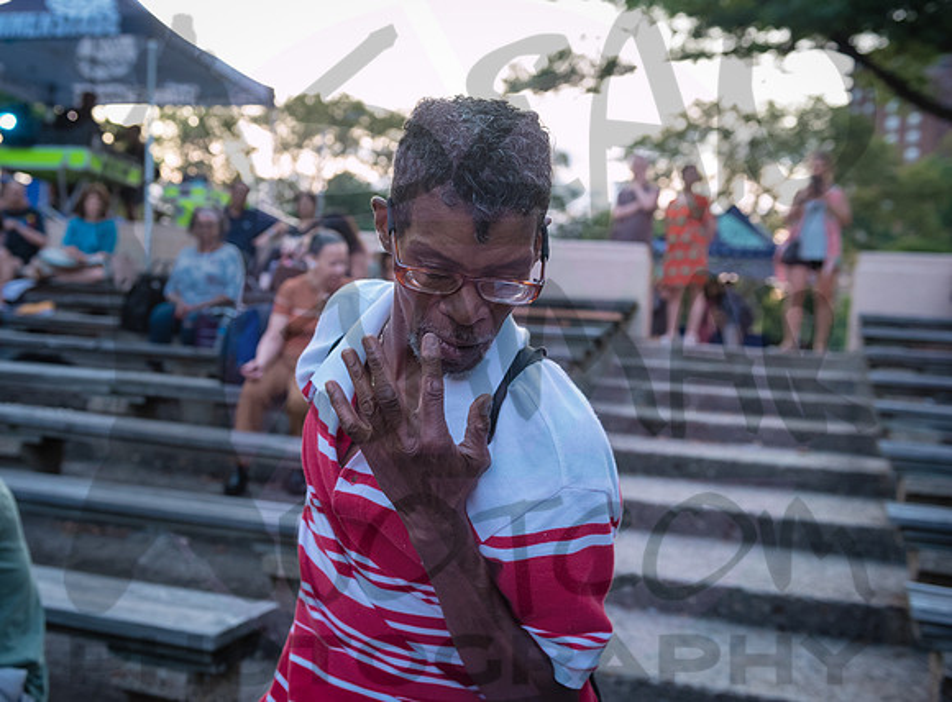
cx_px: 424
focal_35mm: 41
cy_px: 304
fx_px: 1127
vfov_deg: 34.6
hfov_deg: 45.7
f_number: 4
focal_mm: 34
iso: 2000
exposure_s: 1/125
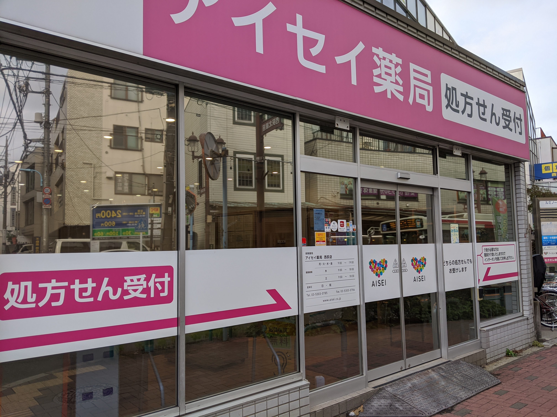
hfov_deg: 65.3
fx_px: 434
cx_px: 278
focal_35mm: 27
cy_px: 208
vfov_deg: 51.4
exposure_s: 1/903
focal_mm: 4.44
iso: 54
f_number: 1.8
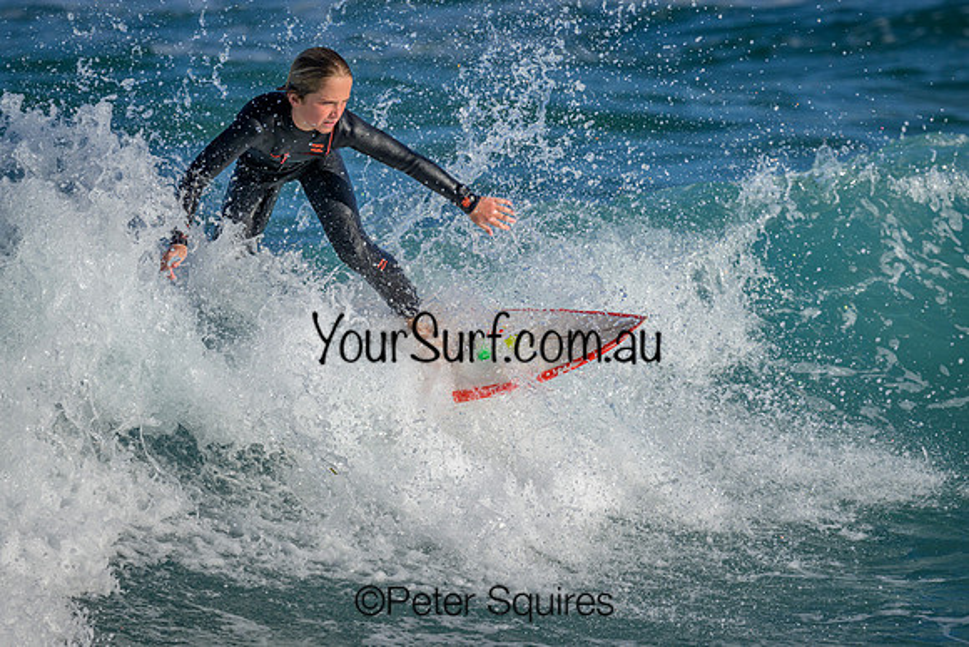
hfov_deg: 2.6
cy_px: 324
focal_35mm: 800
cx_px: 484
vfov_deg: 1.7
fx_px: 21537
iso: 360
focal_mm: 800
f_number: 8
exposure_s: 1/2000
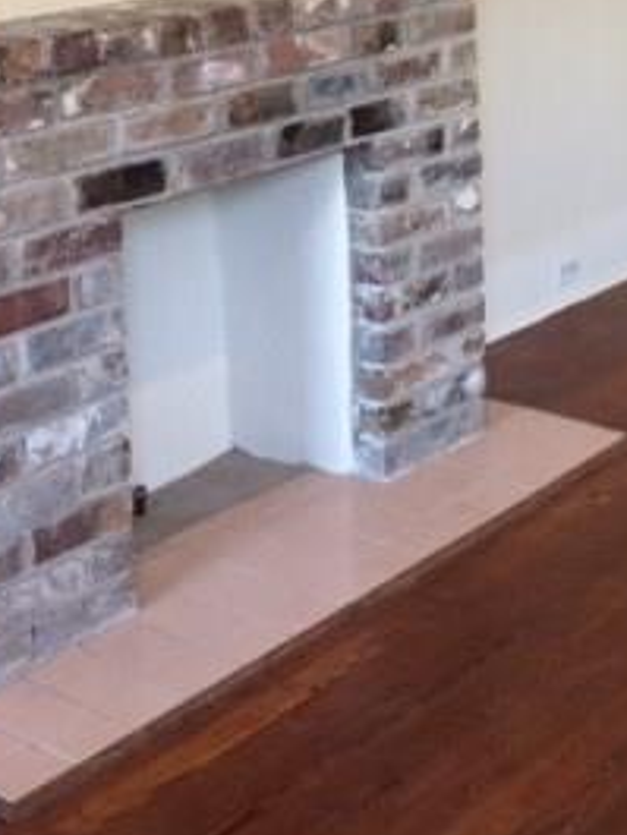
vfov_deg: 25.8
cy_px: -72
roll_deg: +1.0
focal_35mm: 70
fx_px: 1689
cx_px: 712
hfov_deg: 20.0
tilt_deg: -7.0
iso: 80
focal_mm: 4.15
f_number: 2.2
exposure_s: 1/30
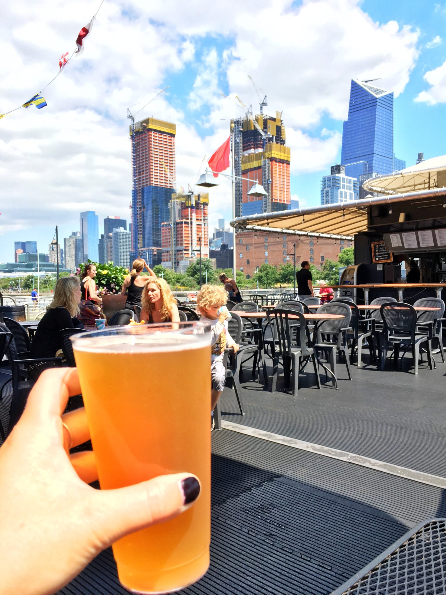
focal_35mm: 29
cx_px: 223
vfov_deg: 61.7
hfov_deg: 48.2
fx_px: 498
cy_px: 298
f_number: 2.2
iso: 25
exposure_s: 1/746
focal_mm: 4.15
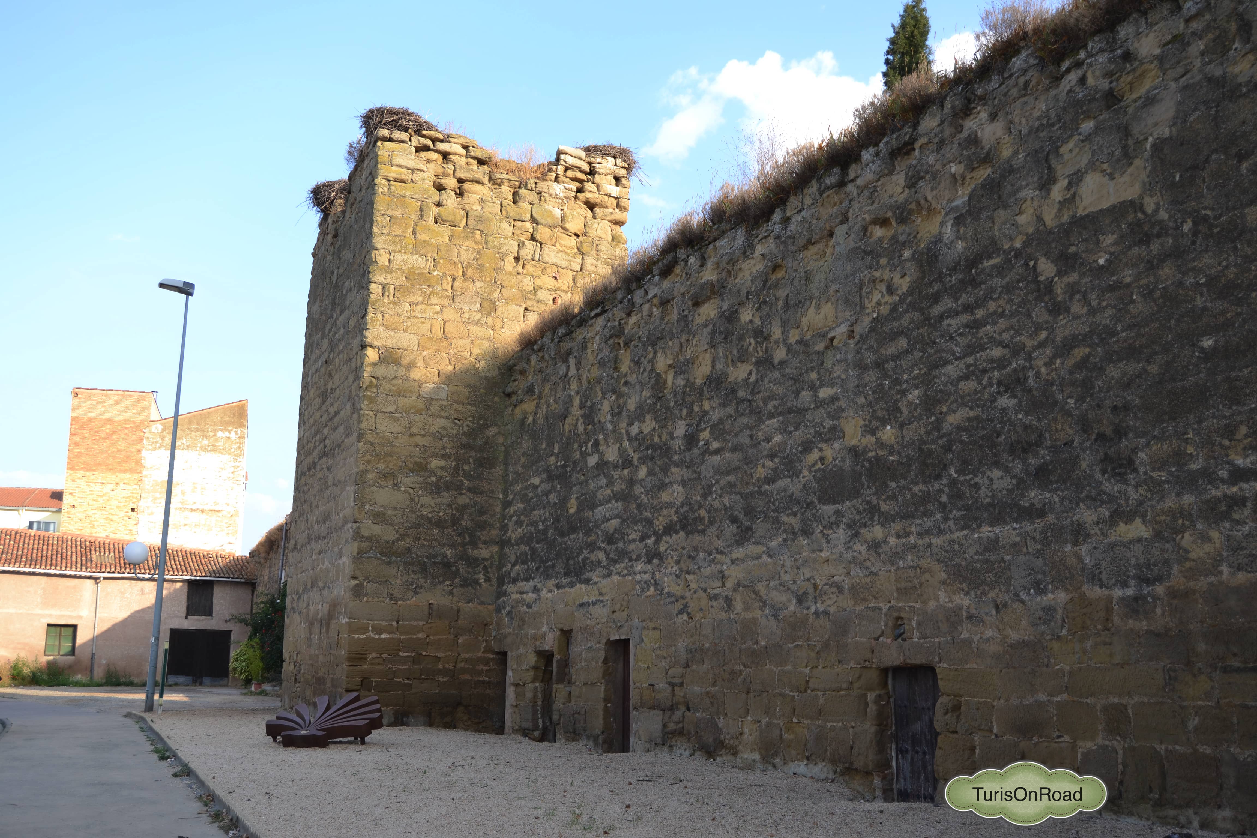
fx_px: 1205
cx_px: 628
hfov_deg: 55.1
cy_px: 419
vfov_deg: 38.4
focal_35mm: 34
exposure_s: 1/200
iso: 100
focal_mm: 23
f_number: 5
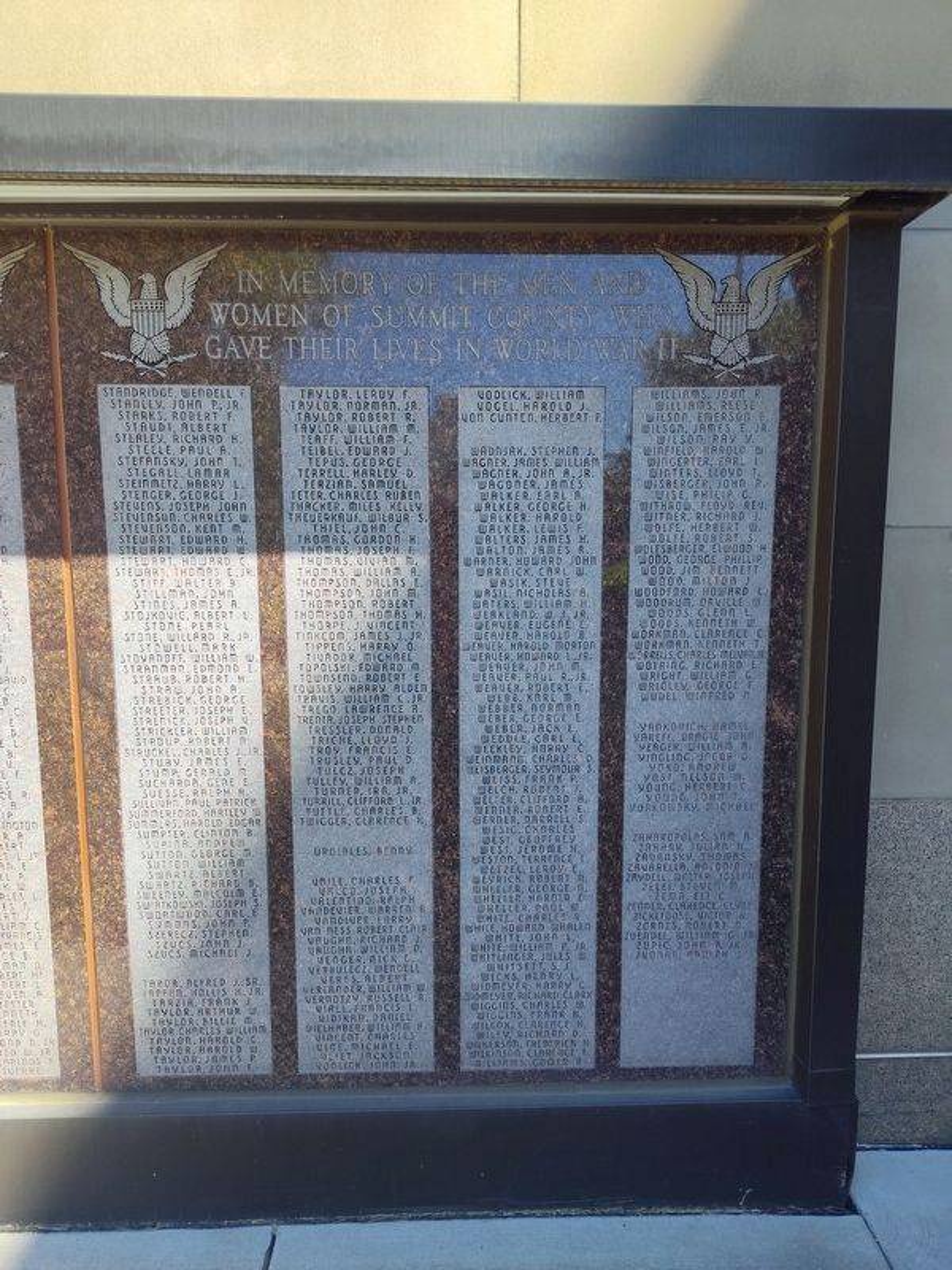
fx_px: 843
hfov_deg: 58.9
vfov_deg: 73.9
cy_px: 635
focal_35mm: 23
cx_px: 476
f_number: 1.8
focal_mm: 5.56
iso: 100
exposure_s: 1/429
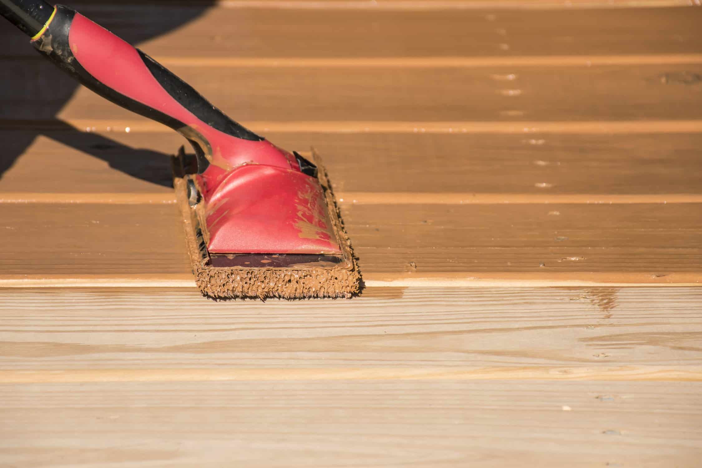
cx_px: 351
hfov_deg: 9.8
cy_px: 234
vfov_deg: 6.5
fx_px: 4095
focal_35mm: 210
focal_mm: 140
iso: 160
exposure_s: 1/640
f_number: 8
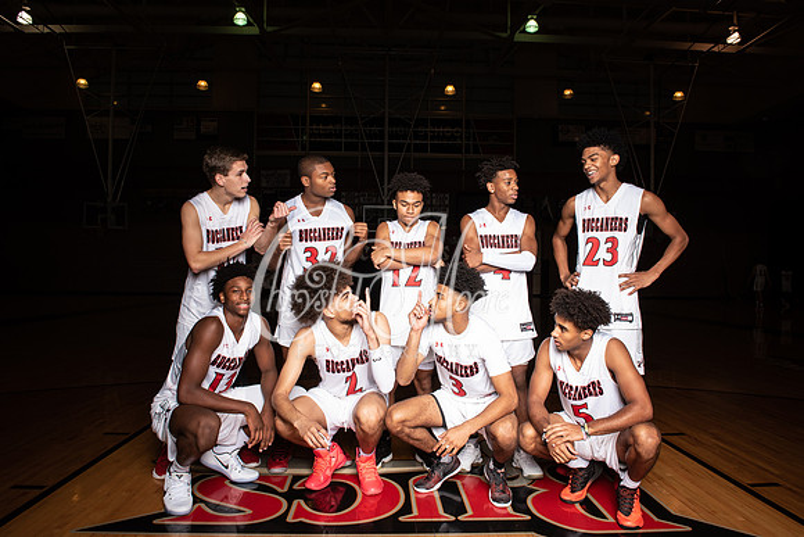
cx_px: 402
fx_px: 536
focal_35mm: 24
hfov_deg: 73.7
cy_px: 268
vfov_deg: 53.2
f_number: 14
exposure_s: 1/200
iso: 320
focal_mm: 24
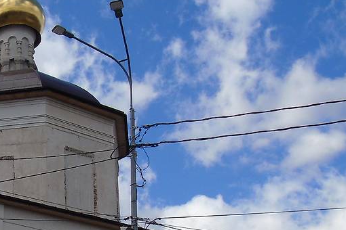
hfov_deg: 27.0
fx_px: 682
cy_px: 223
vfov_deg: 18.7
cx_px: 9
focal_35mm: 71
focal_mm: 5.2
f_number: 3.6
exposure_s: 1/1000
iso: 80
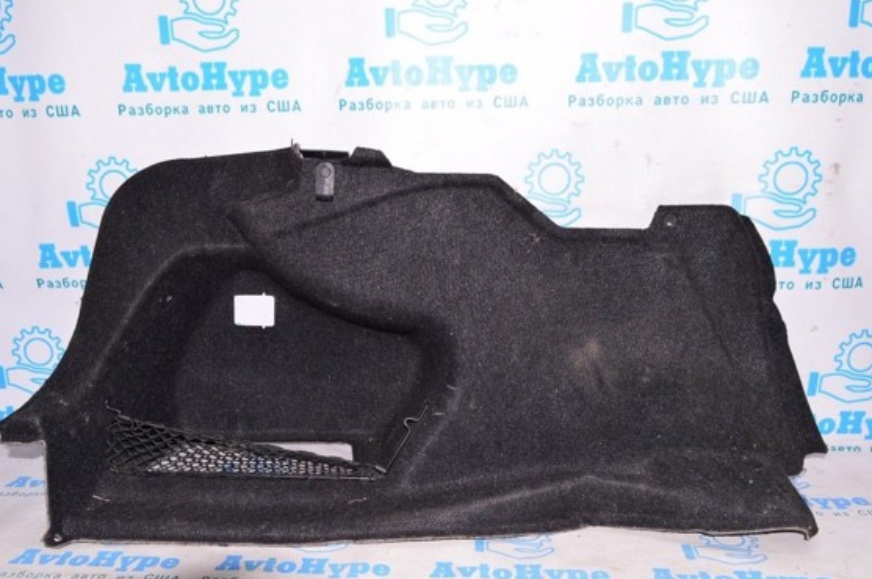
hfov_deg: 60.3
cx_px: 429
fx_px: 750
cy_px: 326
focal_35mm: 31
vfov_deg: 42.1
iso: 1600
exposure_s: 1/200
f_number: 8
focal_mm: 18
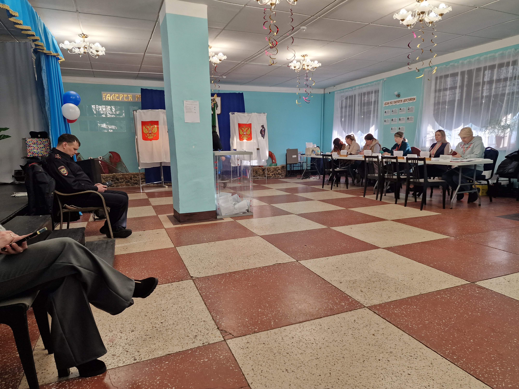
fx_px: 345
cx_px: 260
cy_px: 194
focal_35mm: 23
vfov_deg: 58.9
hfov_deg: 73.9
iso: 125
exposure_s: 1/100
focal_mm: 6.4
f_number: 1.8
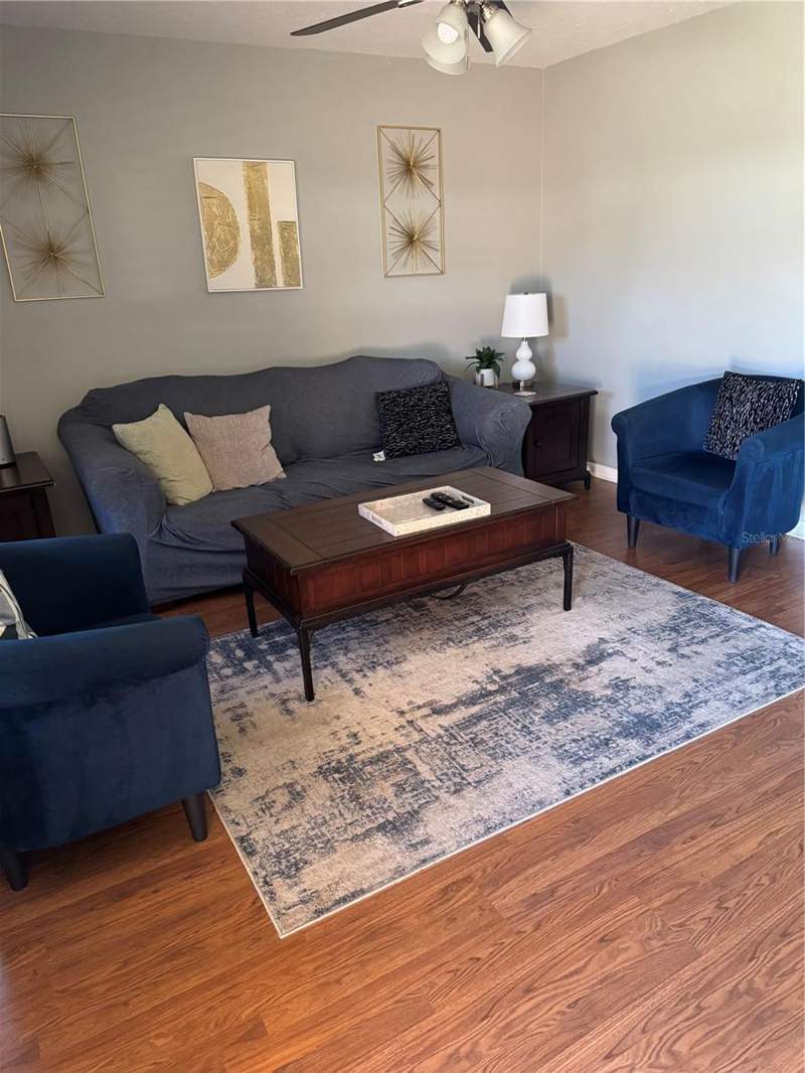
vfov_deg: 71.6
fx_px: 744
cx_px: 402
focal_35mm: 24
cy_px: 536
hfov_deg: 56.8
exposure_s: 1/60
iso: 400
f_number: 1.78
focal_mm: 6.76
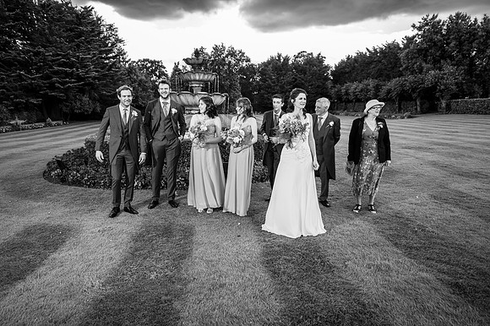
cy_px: 163
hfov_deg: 73.8
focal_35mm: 24
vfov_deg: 53.1
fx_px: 326
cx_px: 245
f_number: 4.5
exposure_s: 1/250
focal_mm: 24
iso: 100
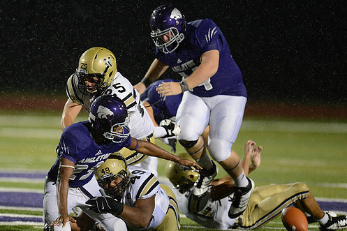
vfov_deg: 2.9
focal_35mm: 467
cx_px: 152
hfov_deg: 4.4
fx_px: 4500
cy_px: 127
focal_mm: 400
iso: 5000
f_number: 2.8
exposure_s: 1/1600
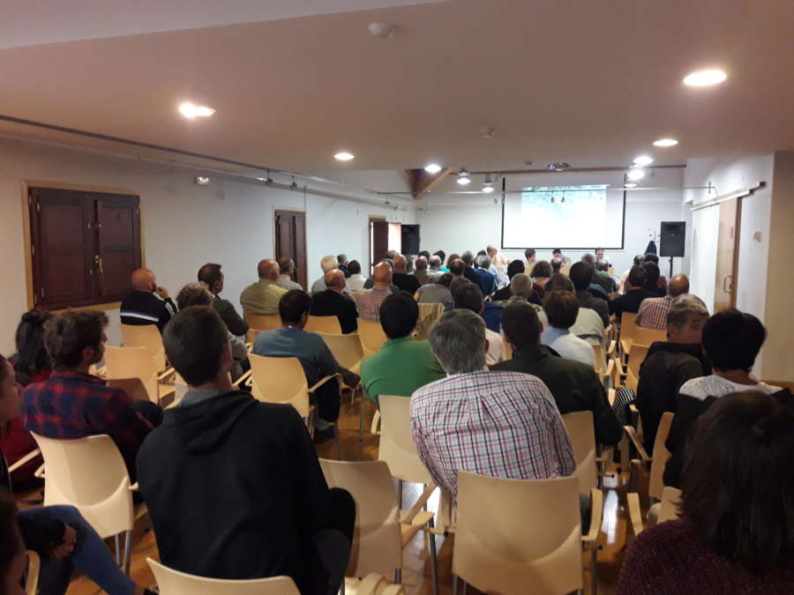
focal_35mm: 28
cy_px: 298
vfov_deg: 49.7
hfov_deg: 63.4
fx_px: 642
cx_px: 397
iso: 200
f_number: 1.9
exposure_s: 1/17
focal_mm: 3.7
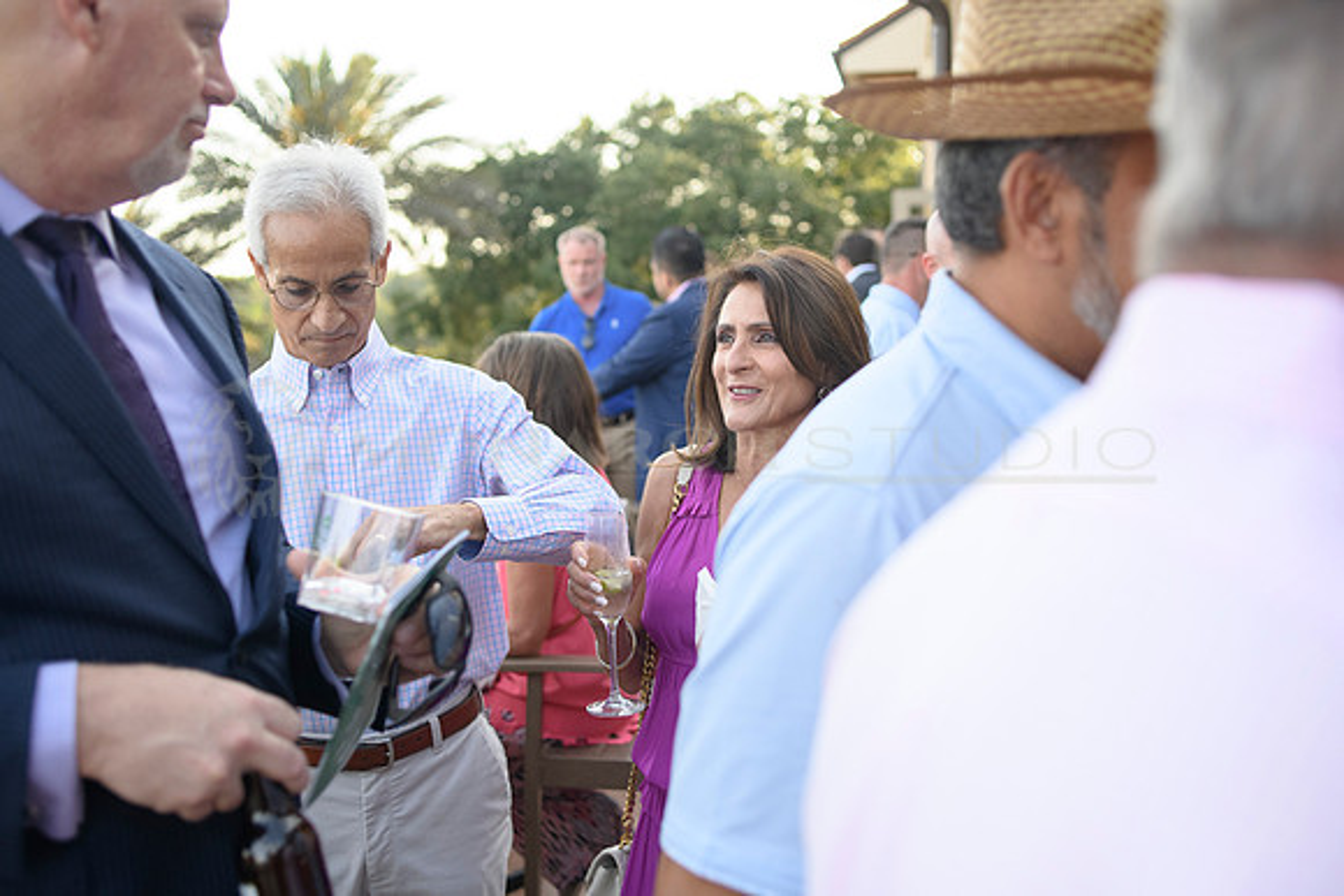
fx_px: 1307
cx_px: 672
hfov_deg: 54.4
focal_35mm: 35
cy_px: 448
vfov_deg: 37.9
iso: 1000
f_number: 2.5
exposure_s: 1/2000
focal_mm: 35
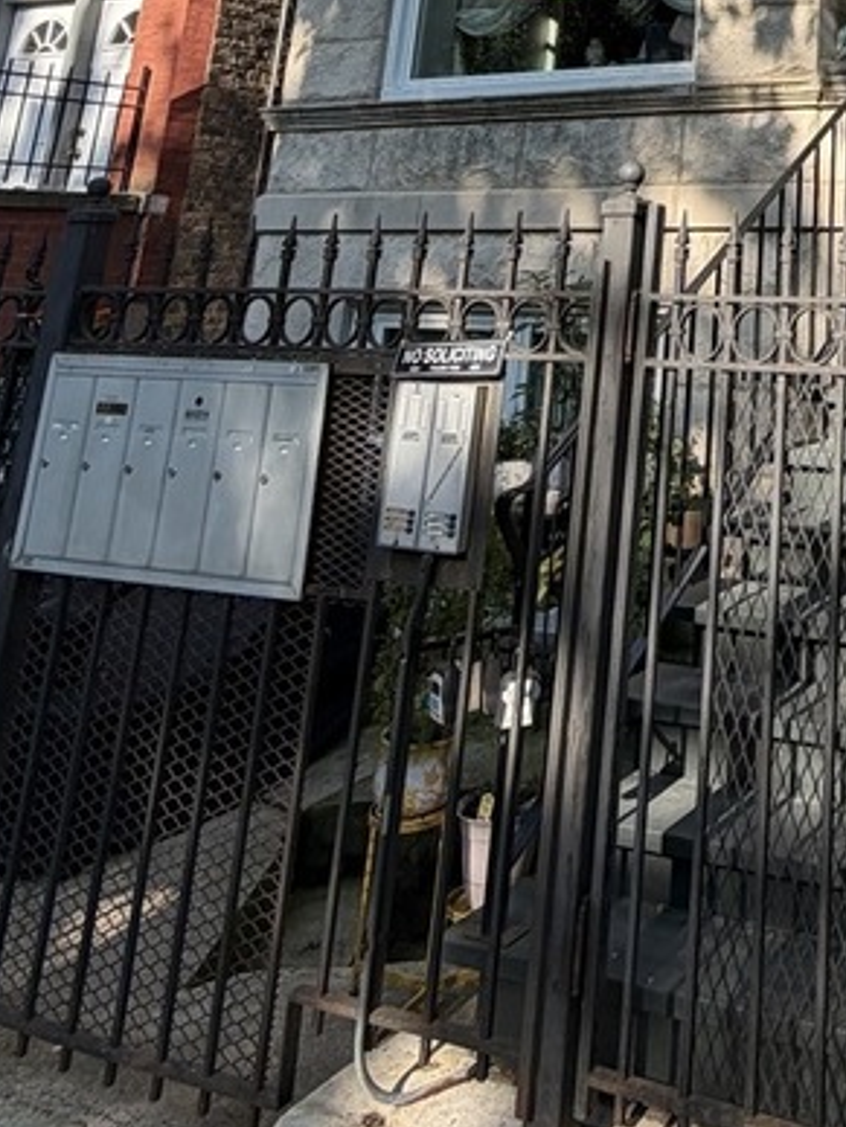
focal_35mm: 39
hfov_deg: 32.1
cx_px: 948
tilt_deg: +18.1
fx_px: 1271
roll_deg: +0.1
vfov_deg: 39.2
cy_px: -116
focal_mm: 2.22
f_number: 2.2
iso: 50
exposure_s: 1/502
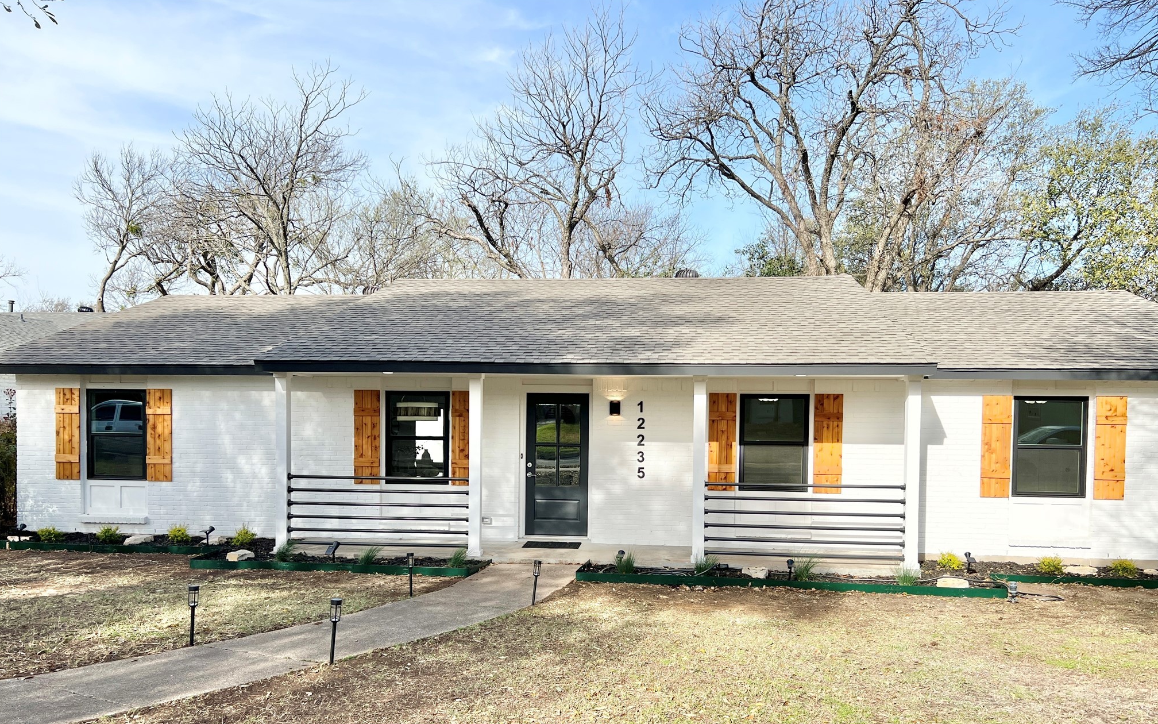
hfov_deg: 66.5
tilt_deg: -2.0
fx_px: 884
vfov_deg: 44.3
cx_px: 581
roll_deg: -0.2
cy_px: 436
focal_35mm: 28
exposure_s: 1/2299
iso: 50
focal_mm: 5.7
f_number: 1.5
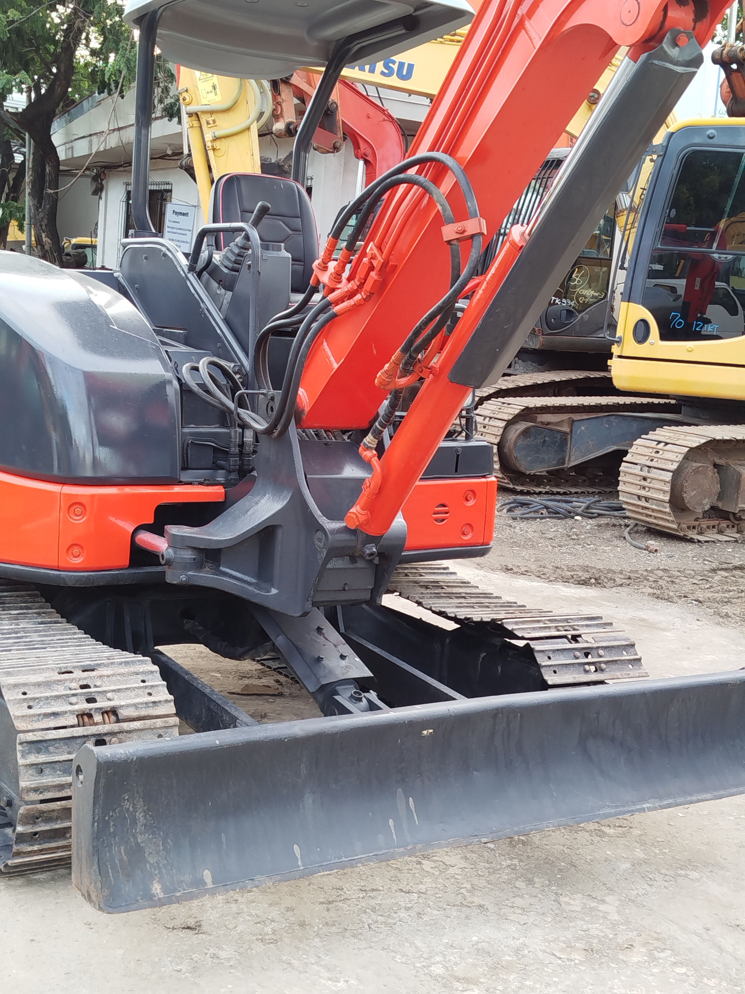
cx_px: 372
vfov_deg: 39.7
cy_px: 497
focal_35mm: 48
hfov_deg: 30.3
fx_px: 1377
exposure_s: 1/60
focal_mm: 5.31
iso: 100
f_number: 1.7
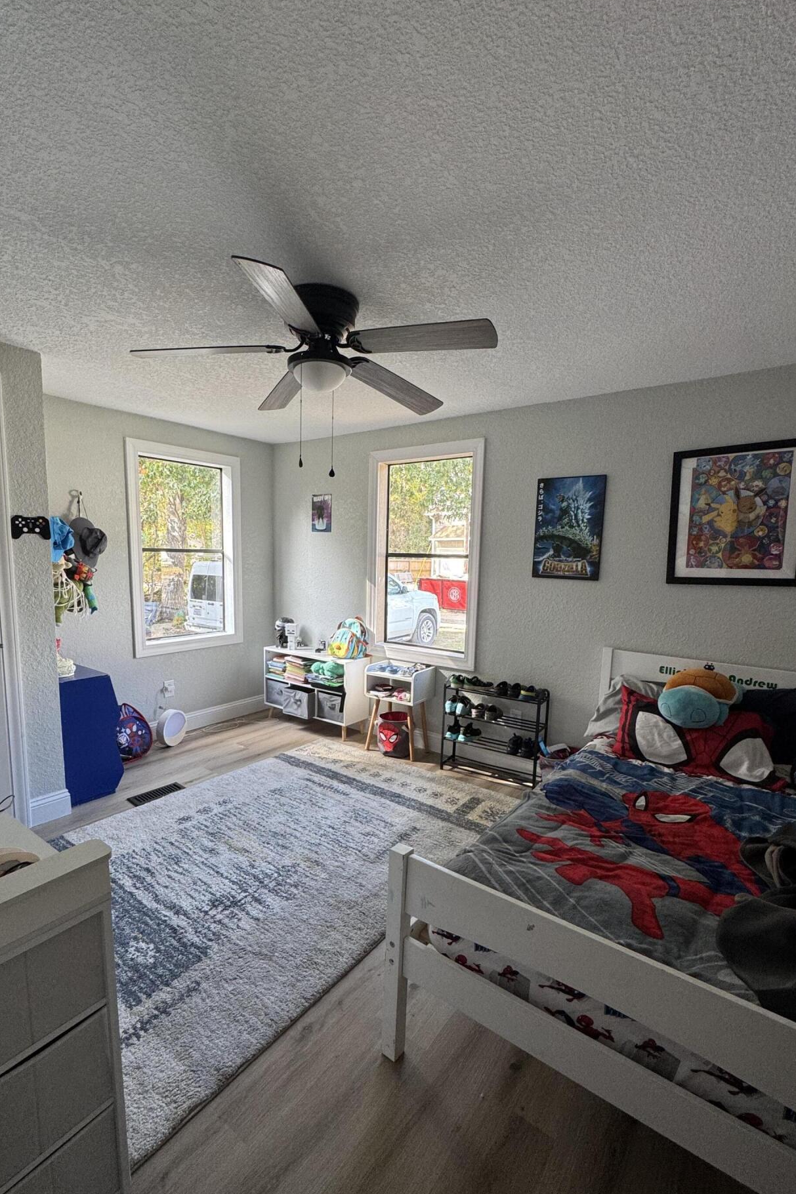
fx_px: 531
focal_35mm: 16
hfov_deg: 73.7
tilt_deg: -8.3
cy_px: 625
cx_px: 383
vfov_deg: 96.7
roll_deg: -1.1
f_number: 2.2
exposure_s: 1/99
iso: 125
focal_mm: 2.22
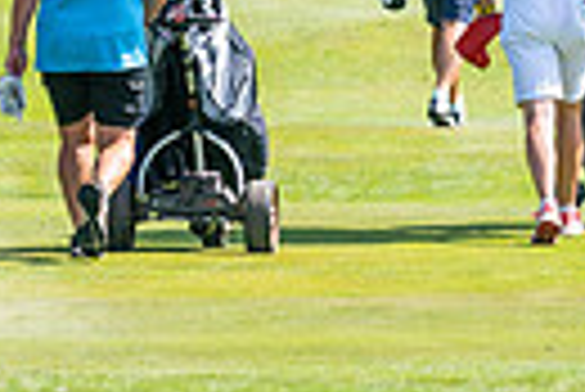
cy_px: -359
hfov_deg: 1.4
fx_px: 23556
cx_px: 187
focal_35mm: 1448
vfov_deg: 1.0
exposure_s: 1/1600
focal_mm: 300
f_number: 5
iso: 200
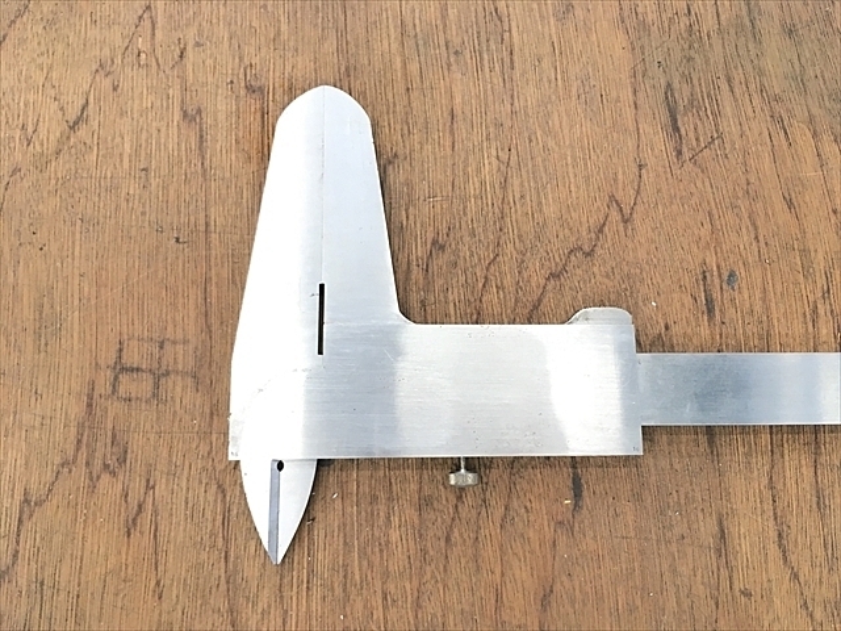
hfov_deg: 61.7
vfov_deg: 48.2
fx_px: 705
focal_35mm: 29
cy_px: 316
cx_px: 420
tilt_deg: -79.6
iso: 64
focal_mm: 4.15
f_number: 2.2
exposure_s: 1/30
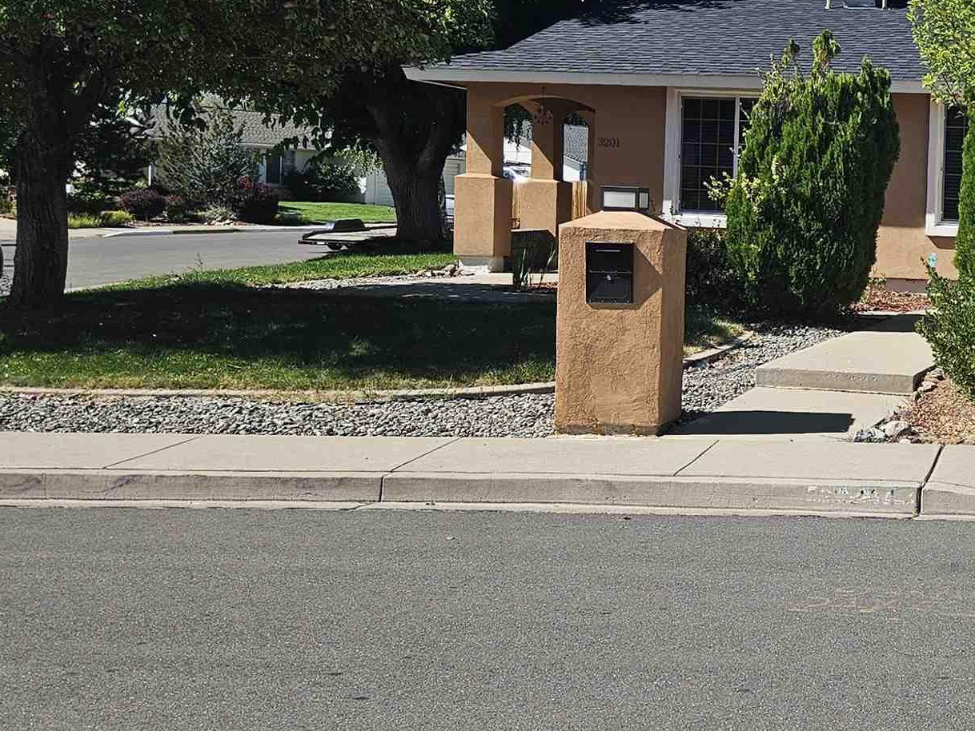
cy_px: 278
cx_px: 1014
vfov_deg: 25.2
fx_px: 1634
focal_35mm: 58
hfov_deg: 30.5
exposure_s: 1/2234
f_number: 1.8
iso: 25
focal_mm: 5.4
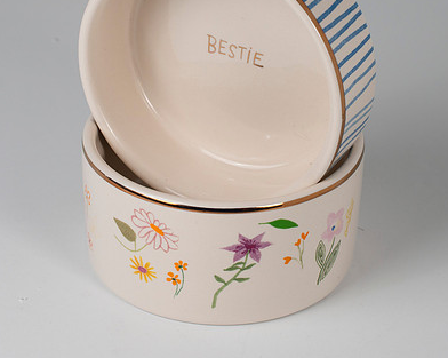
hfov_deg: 16.9
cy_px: 155
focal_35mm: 114
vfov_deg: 13.5
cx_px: 220
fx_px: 1510
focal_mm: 50
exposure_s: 1/250
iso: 200
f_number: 9
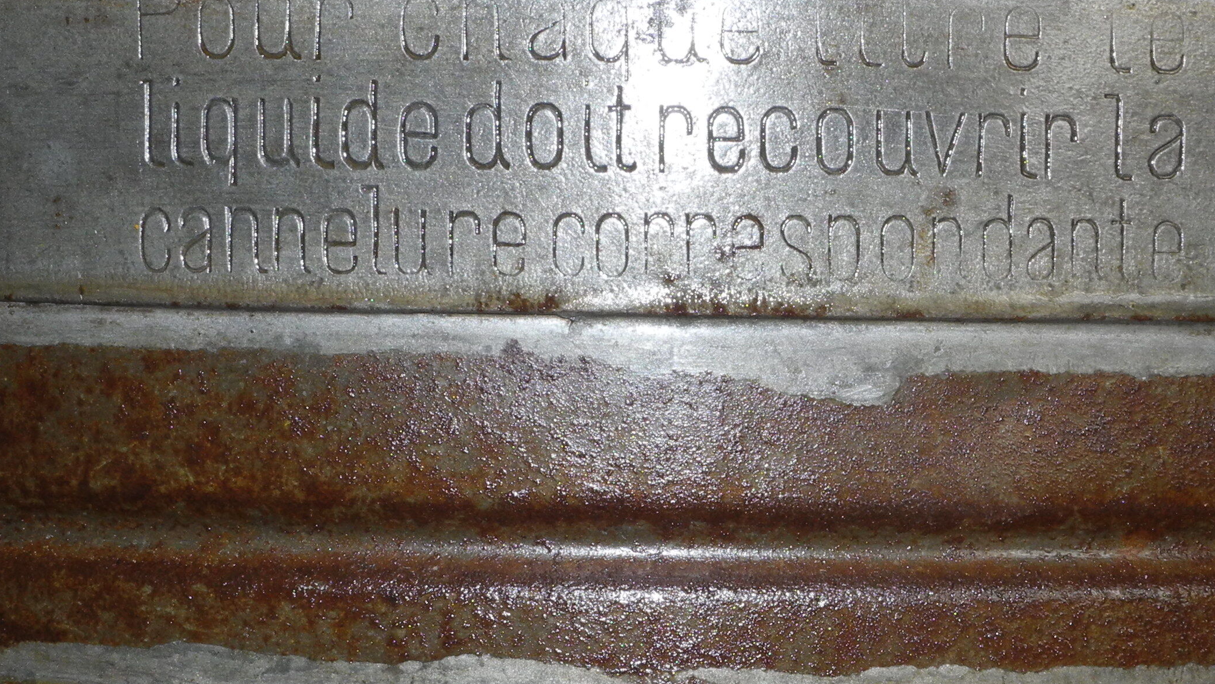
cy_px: 469
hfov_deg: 18.4
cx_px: 853
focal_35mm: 116
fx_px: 3737
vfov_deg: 10.4
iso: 200
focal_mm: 13
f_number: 6.3
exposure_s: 1/30
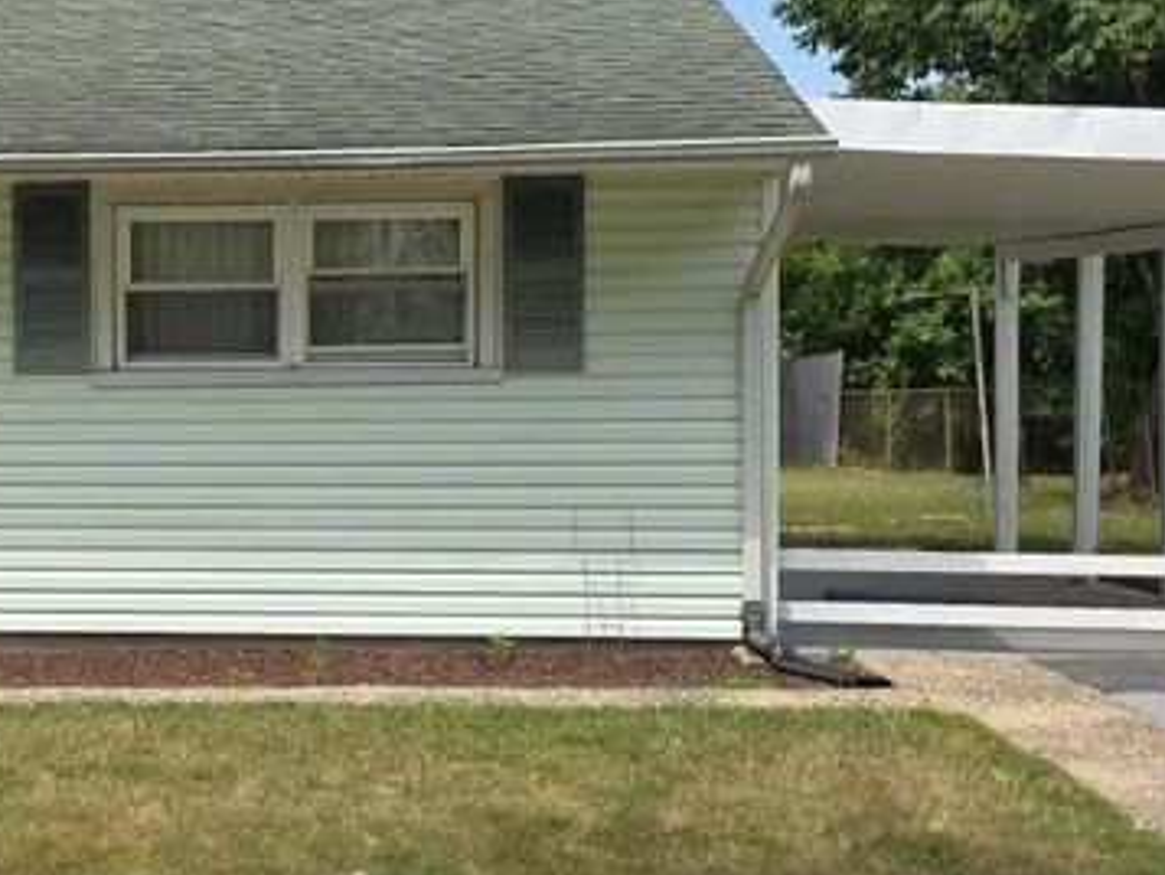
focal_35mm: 66
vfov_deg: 22.3
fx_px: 2222
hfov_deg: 27.7
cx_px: 3
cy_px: 415
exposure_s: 1/609
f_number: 1.7
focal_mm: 6.3
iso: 12
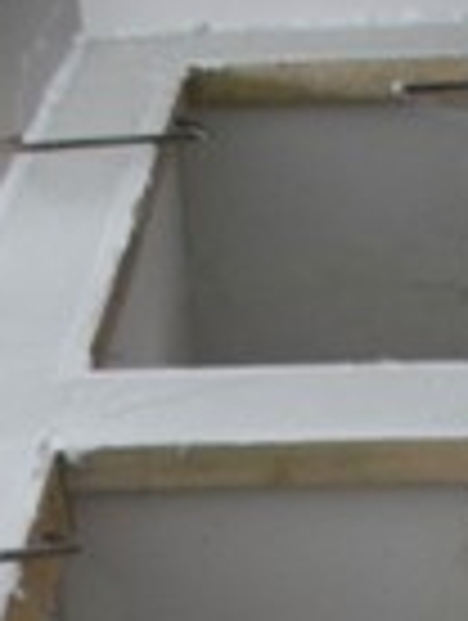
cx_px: 166
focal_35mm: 123
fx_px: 2210
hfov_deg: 12.1
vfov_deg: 14.8
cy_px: 954
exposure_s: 1/50
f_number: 3.3
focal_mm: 6.3
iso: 160
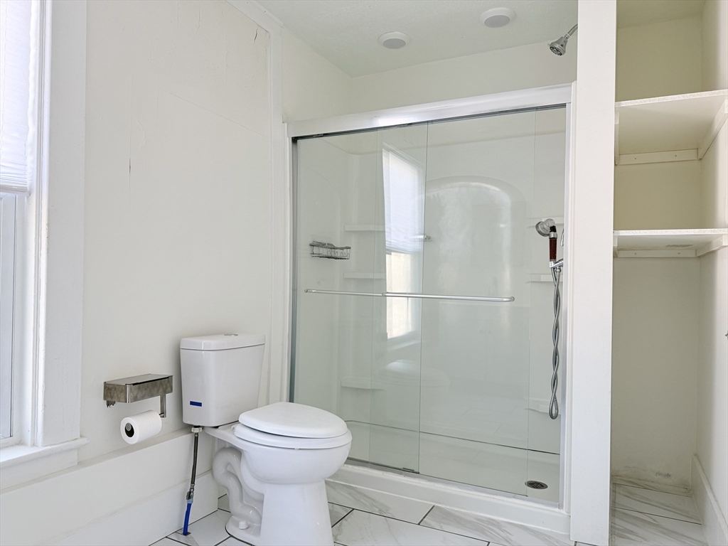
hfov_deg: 71.6
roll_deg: -1.1
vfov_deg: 56.8
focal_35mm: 24
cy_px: 273
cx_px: 364
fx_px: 505
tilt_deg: +1.3
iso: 125
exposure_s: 1/121
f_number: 1.78
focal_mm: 6.76
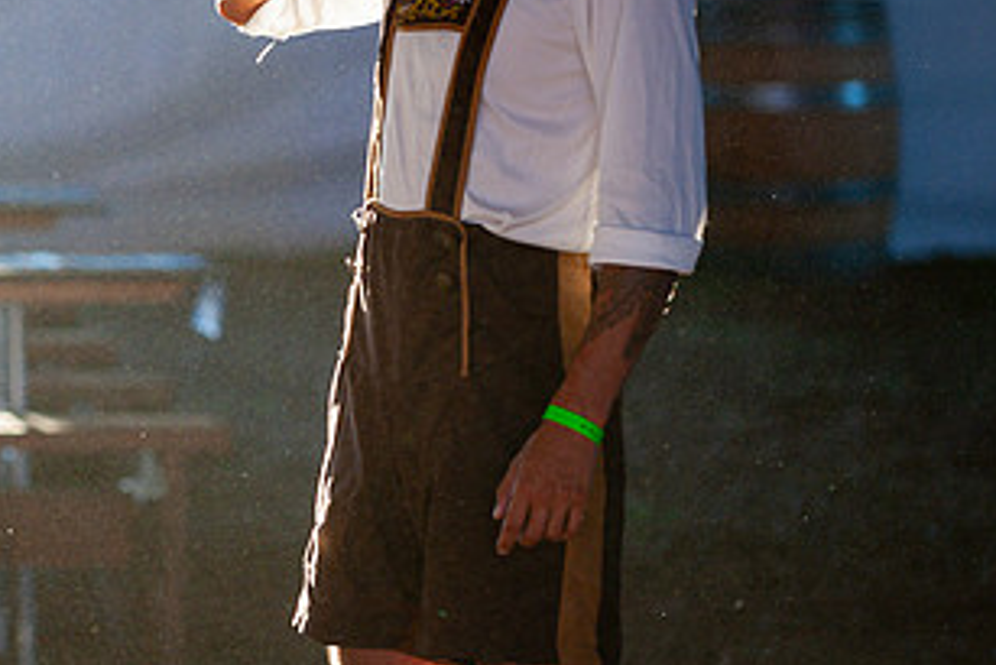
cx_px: -9
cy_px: 169
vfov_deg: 4.6
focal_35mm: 300
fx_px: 8304
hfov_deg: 6.8
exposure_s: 1/200
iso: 200
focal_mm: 135
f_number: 2.8
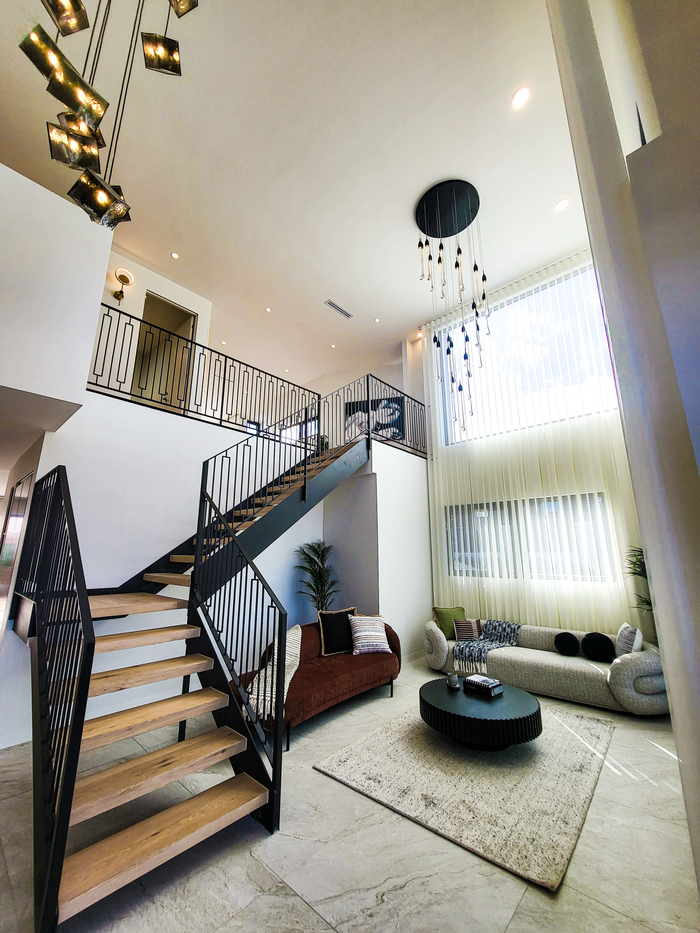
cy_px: 466
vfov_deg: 106.2
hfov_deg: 89.9
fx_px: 351
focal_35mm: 13
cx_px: 350
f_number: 2.2
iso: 32
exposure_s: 1/210
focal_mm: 1.74
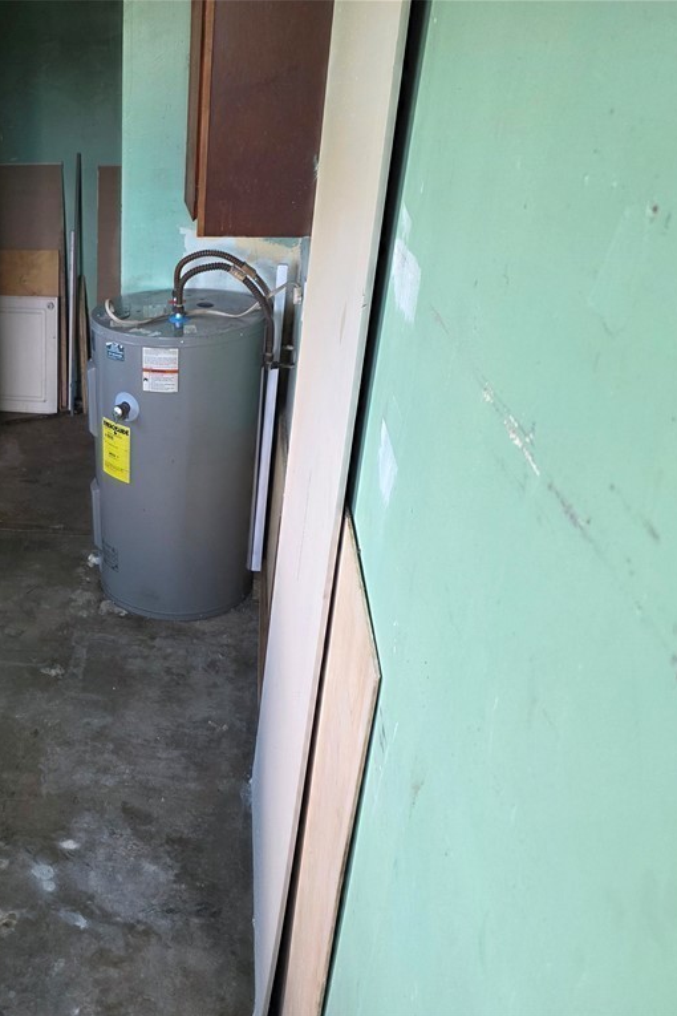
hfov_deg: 38.5
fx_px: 903
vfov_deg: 58.7
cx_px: 80
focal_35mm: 32
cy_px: 509
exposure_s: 1/120
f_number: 1.7
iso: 320
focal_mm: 6.3
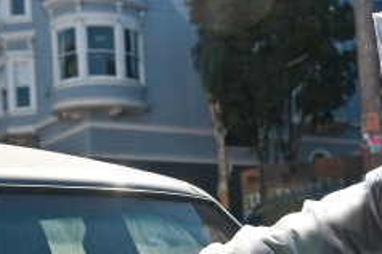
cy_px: 251
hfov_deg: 20.0
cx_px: 305
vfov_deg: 13.3
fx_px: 1070
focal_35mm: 101
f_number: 7.1
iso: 200
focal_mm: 48
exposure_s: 1/640
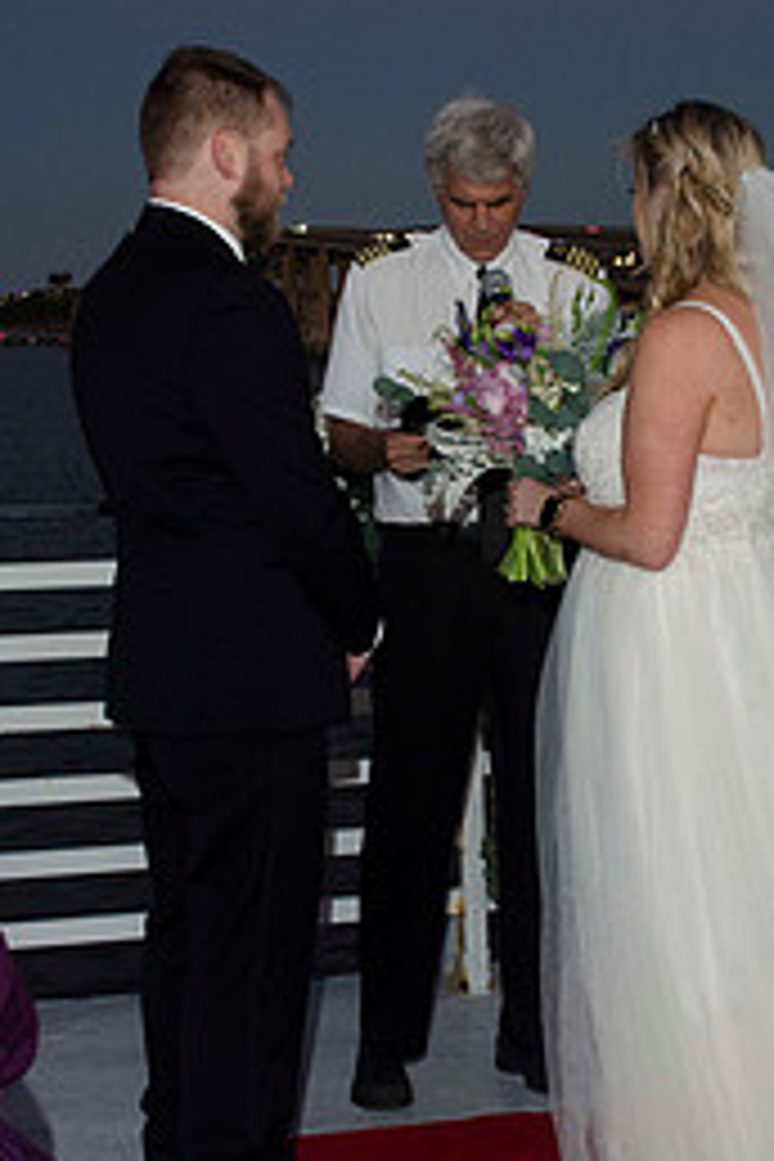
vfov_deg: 27.7
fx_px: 2354
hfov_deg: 18.6
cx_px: 554
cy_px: 603
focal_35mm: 73
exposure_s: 1/60
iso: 800
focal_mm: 28
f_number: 5.6
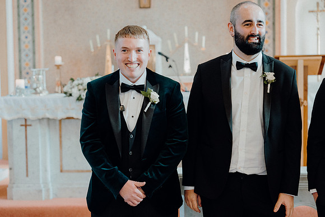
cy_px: 108
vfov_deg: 21.2
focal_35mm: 64
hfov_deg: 31.4
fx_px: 578
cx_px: 162
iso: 3200
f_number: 3.2
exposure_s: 1/200
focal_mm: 64
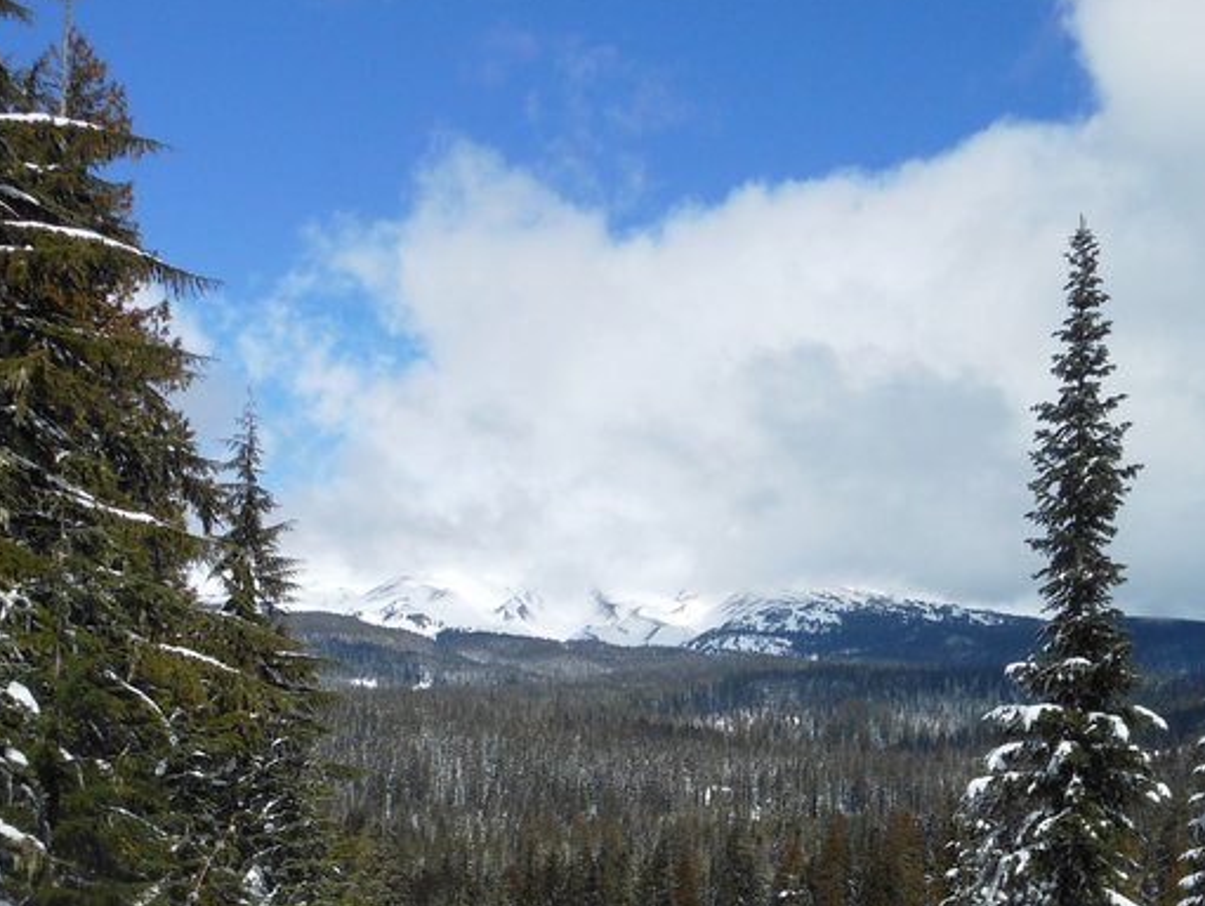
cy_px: 704
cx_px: 627
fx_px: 1533
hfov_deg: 42.9
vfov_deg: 32.2
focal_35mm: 44
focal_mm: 4.5
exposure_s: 1/2000
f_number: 3.2
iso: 80
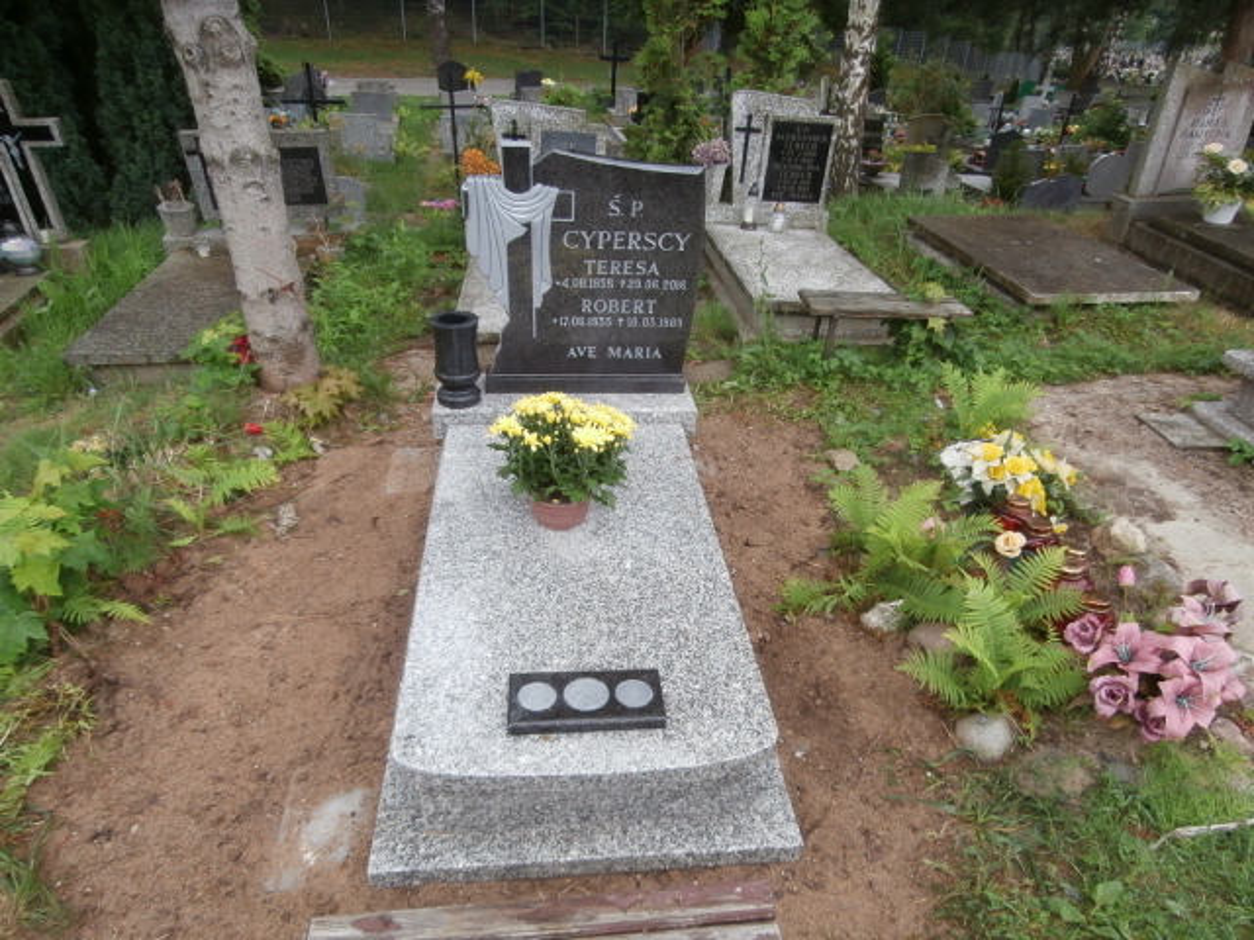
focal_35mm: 24
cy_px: 470
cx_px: 627
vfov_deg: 56.8
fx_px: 869
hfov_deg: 71.6
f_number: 3
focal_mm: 4.2
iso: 100
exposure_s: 1/80
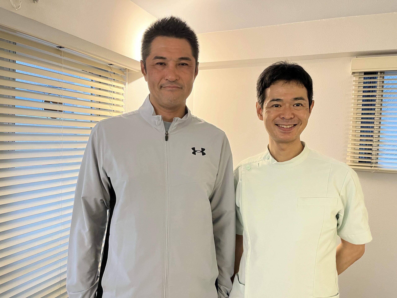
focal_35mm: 26
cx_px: 198
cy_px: 149
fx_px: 298
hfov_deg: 67.3
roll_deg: -2.0
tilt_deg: -2.3
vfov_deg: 53.1
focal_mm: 5.1
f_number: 1.6
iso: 400
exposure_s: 1/50
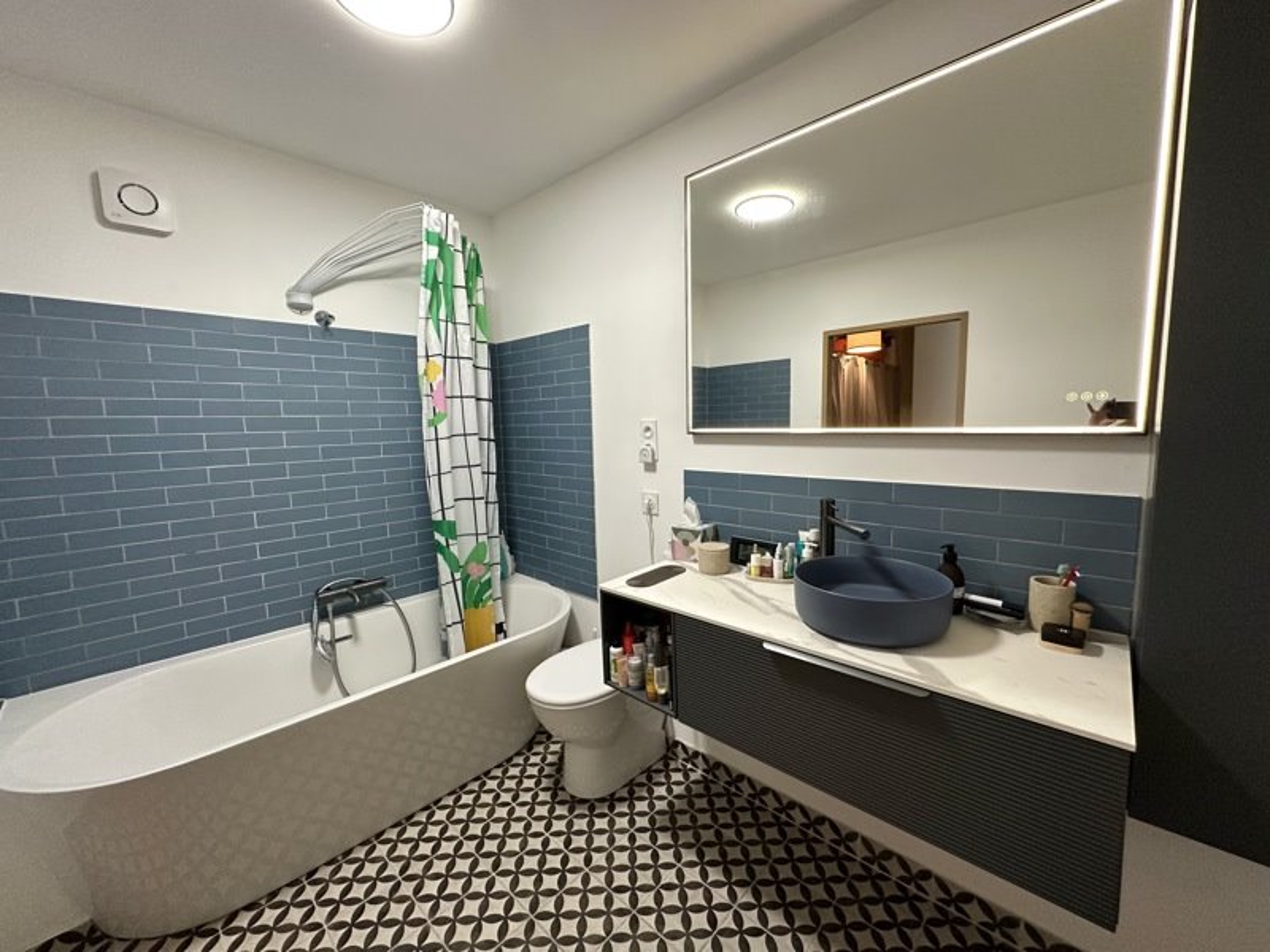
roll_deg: +1.4
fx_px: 514
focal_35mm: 14
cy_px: 476
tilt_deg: -5.7
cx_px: 635
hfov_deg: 102.1
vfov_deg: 85.7
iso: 320
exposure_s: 1/100
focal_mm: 2.22
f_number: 2.2
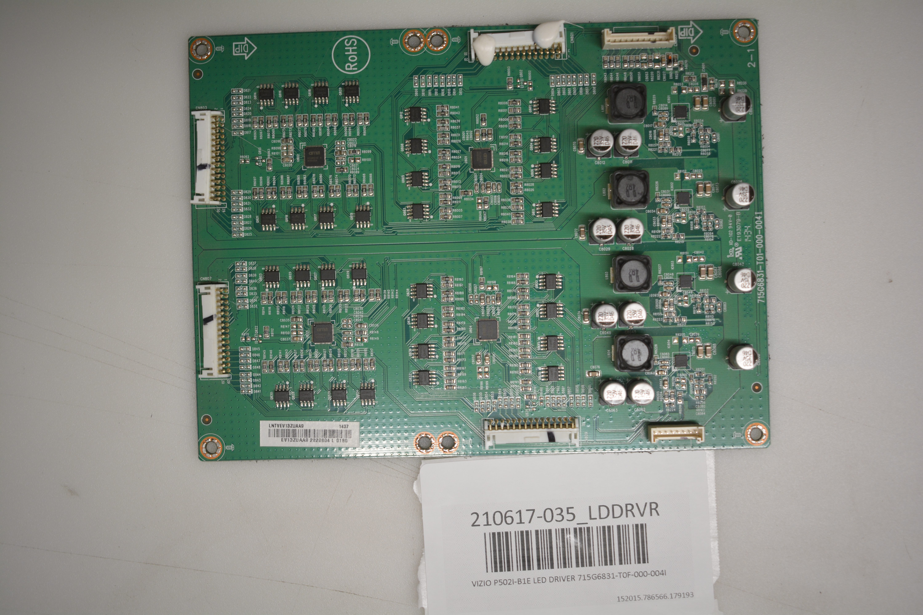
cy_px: 308
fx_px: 1000
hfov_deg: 49.6
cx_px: 462
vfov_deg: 34.2
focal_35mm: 39
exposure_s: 1/80
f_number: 4.5
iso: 400
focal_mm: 26
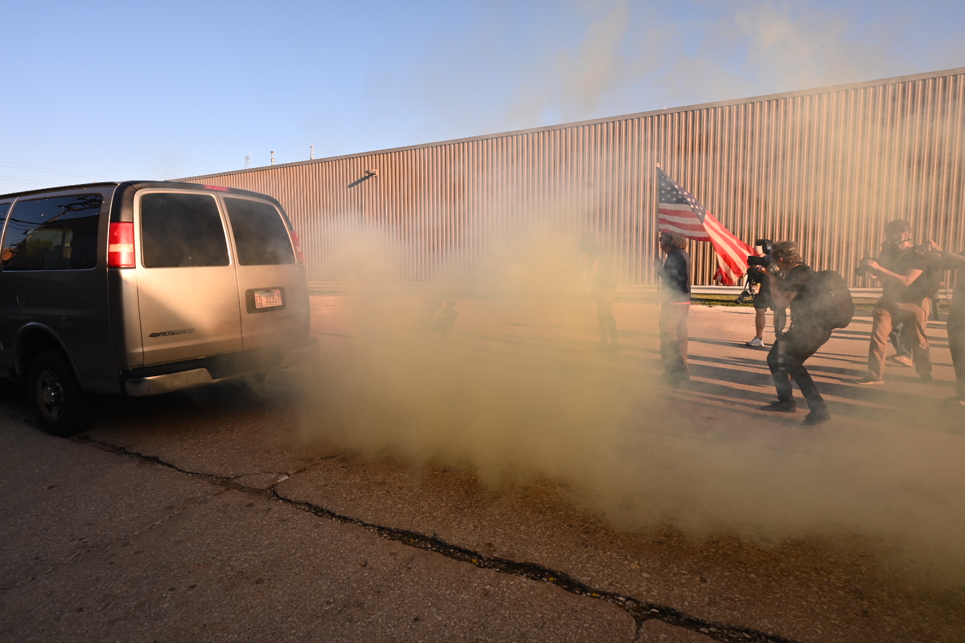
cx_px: 482
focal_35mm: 20
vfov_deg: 61.9
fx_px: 536
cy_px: 322
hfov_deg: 84.0
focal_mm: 20
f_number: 8
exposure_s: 1/640
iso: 400
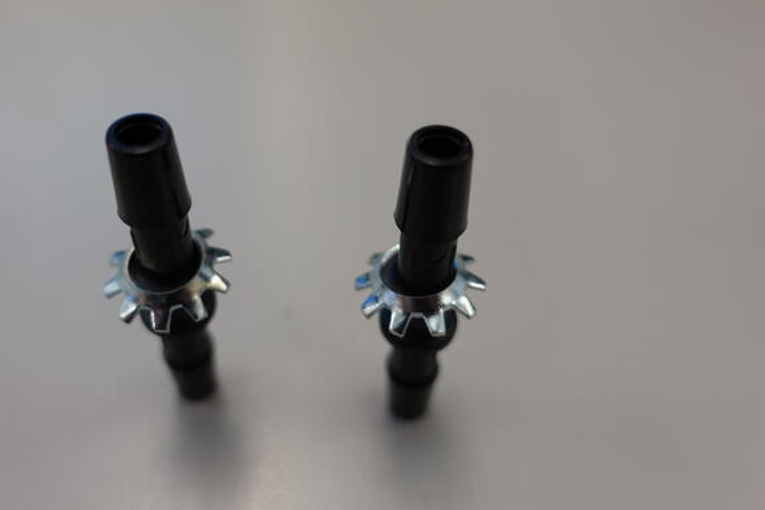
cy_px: 215
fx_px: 637
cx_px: 319
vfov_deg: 43.5
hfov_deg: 61.6
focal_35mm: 30
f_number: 2.5
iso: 125
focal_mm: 8.8
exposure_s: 1/30
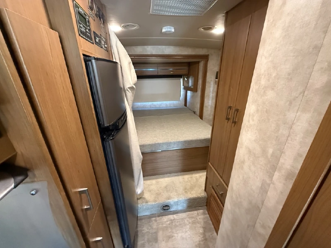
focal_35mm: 14
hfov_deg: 102.1
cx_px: 166
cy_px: 124
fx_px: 134
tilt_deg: -21.1
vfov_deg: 85.7
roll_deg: +1.0
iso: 800
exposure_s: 1/60
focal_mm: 2.22
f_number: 2.2
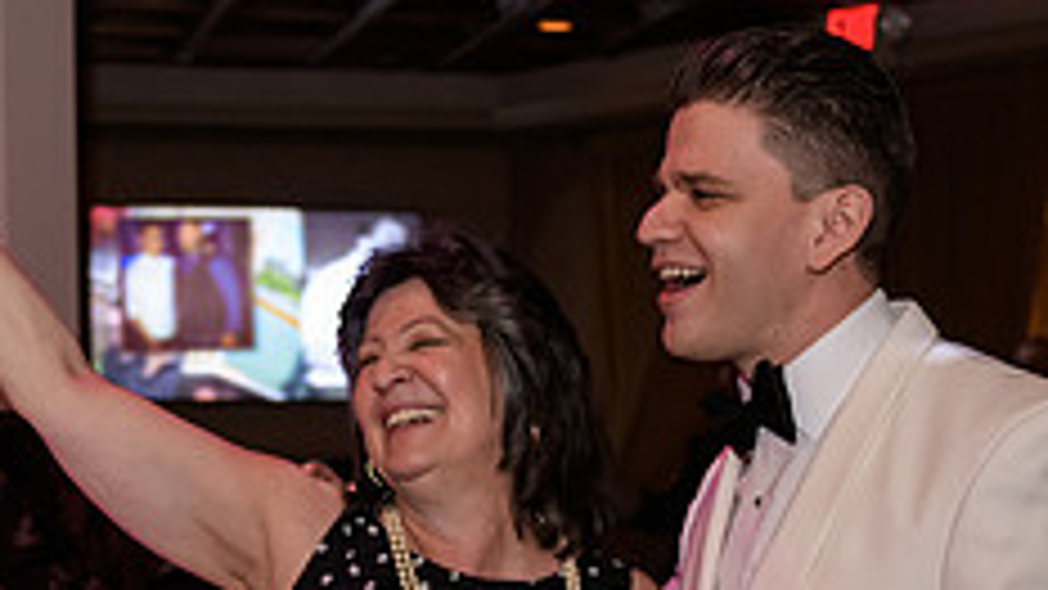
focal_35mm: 81
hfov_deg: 26.2
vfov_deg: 14.7
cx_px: 454
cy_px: 543
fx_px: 2251
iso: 1600
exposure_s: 1/125
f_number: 3.2
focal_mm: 31
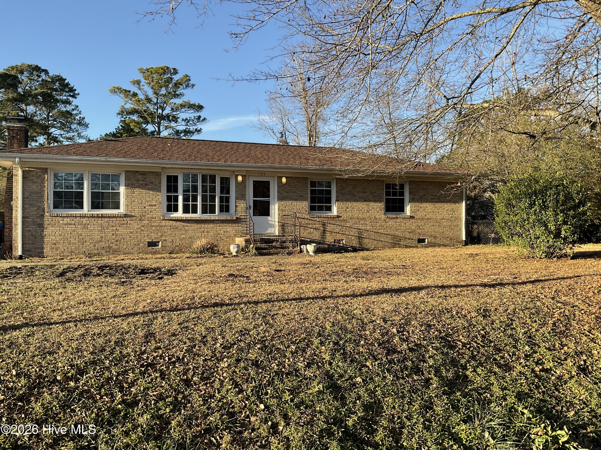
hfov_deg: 61.7
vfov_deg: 48.2
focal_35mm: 29
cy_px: 225
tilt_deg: +0.4
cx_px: 300
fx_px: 503
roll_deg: +0.6
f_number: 1.8
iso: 16
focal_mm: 3
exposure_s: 1/593
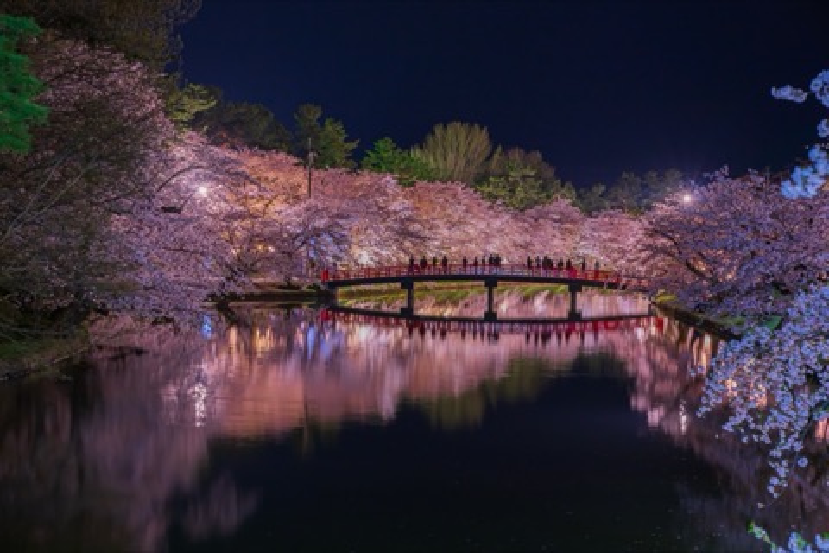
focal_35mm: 70
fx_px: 1612
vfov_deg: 19.5
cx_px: 414
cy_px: 276
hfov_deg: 28.8
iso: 400
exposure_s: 1.6
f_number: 5.6
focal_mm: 70
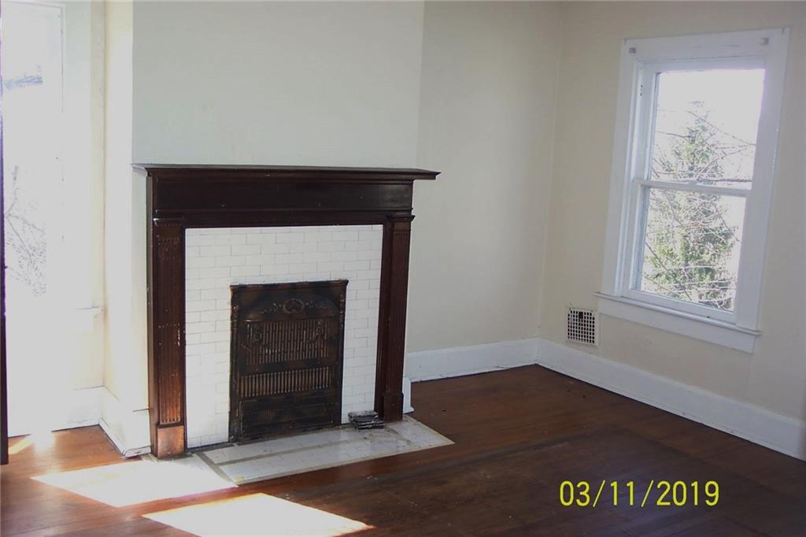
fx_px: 850
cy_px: 268
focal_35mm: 38
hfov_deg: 50.7
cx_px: 403
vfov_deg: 35.0
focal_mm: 8
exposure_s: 1/90
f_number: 2.8
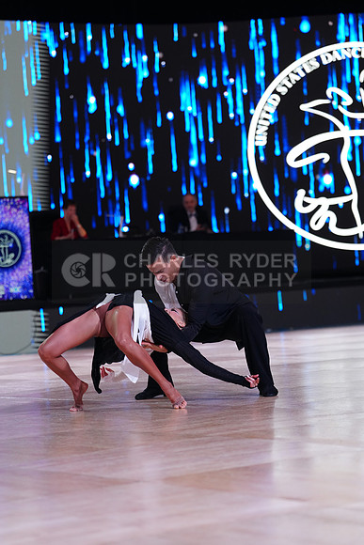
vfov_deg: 17.5
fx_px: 1773
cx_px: 182
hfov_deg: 11.7
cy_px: 272
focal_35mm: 117
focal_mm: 117
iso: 1250
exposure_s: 1/500
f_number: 2.8
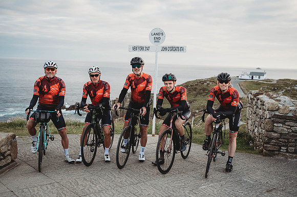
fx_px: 330
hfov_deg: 48.5
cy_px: 98
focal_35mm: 40
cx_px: 148
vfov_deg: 33.4
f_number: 2.8
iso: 100
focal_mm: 40
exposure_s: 1/250
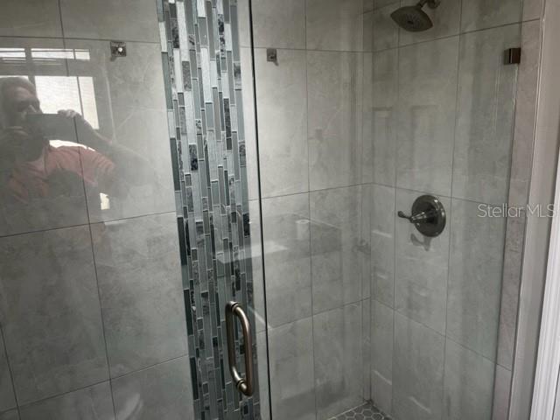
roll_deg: +1.8
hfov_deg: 67.3
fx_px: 421
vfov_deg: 53.1
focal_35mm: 26
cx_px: 280
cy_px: 210
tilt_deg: -12.7
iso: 64
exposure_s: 1/60
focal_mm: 5.1
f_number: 1.6
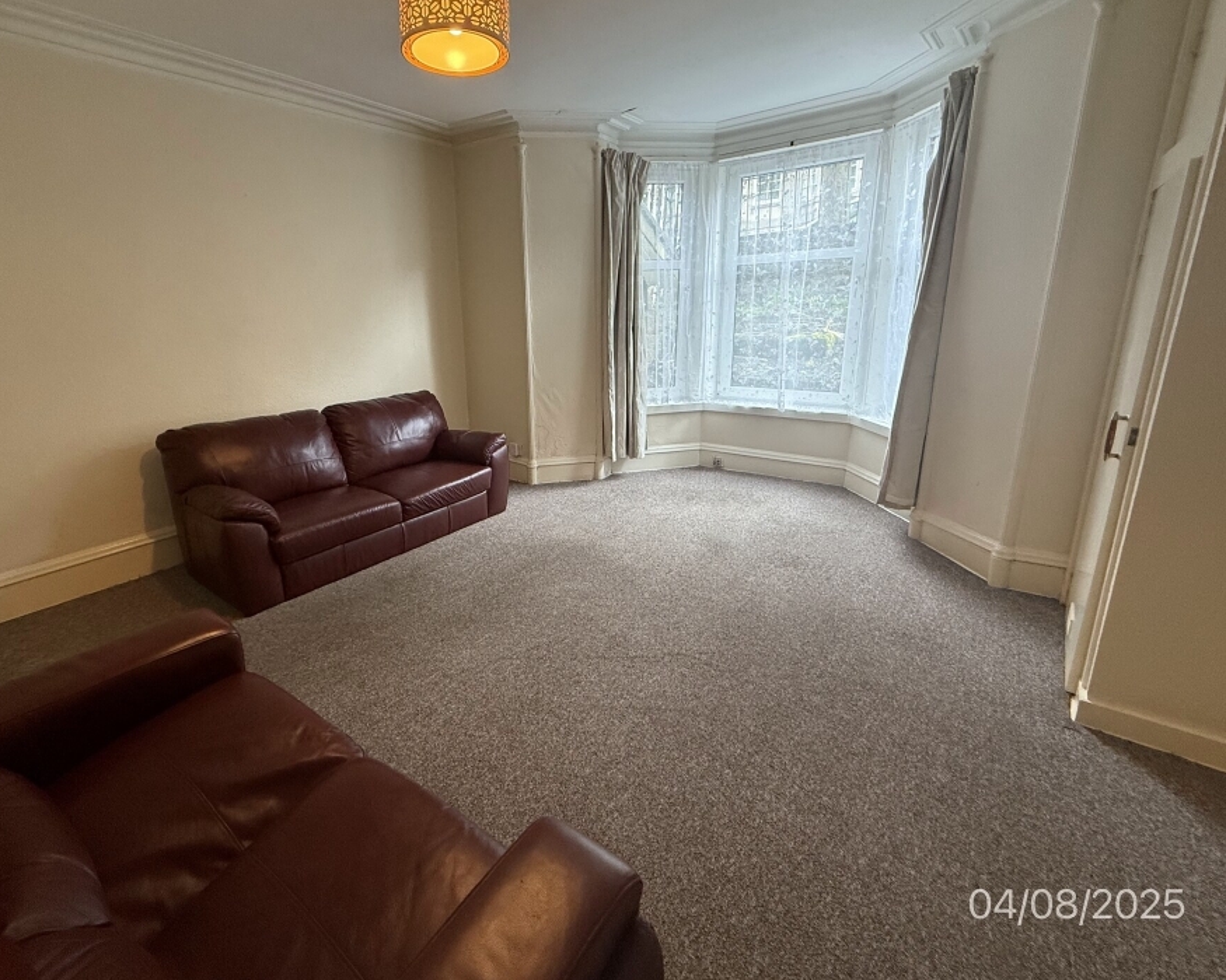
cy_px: 445
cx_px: 531
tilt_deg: -13.3
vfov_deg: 80.2
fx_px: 581
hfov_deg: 92.6
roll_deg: +1.4
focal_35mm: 16
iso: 320
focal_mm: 2.22
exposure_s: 1/97
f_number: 2.2
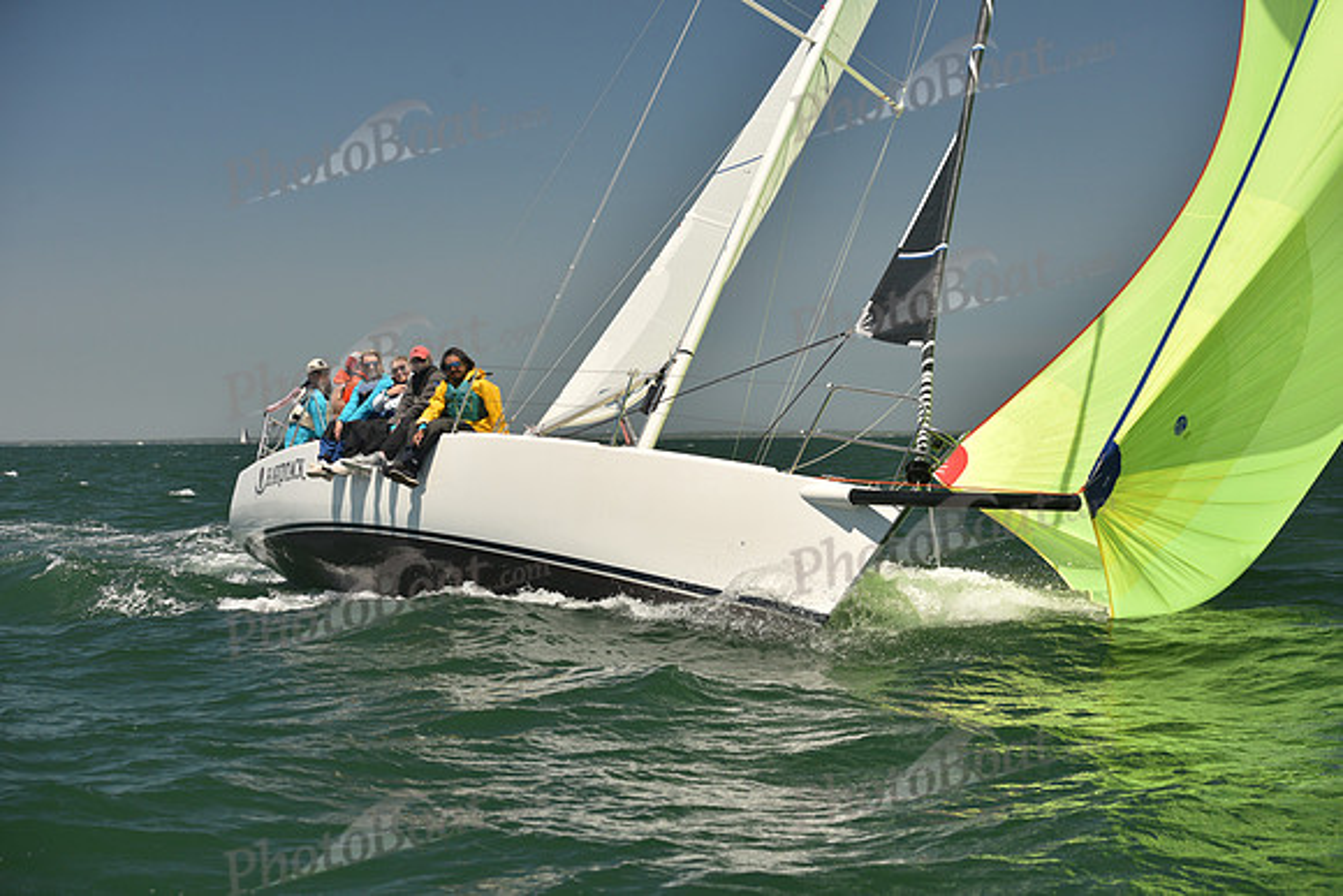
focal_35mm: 70
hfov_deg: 28.8
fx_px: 2612
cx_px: 672
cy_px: 448
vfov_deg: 19.5
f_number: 5.6
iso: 250
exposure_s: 1/800
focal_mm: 70
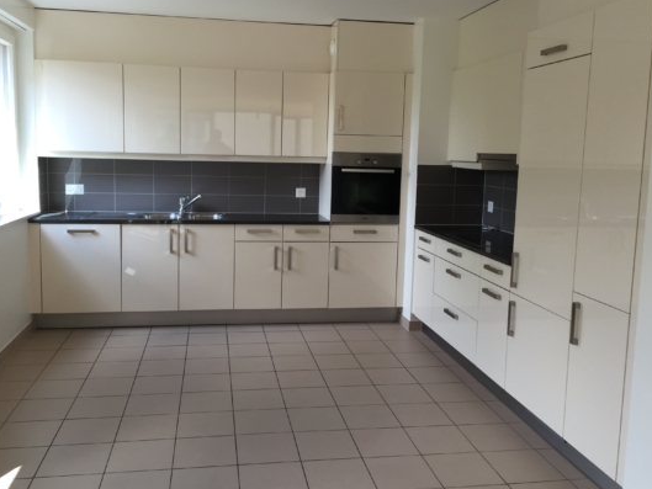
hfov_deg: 56.8
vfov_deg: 44.1
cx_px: 316
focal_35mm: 32
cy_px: 227
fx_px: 603
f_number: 2.2
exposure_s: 1/100
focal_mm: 4.15
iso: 50
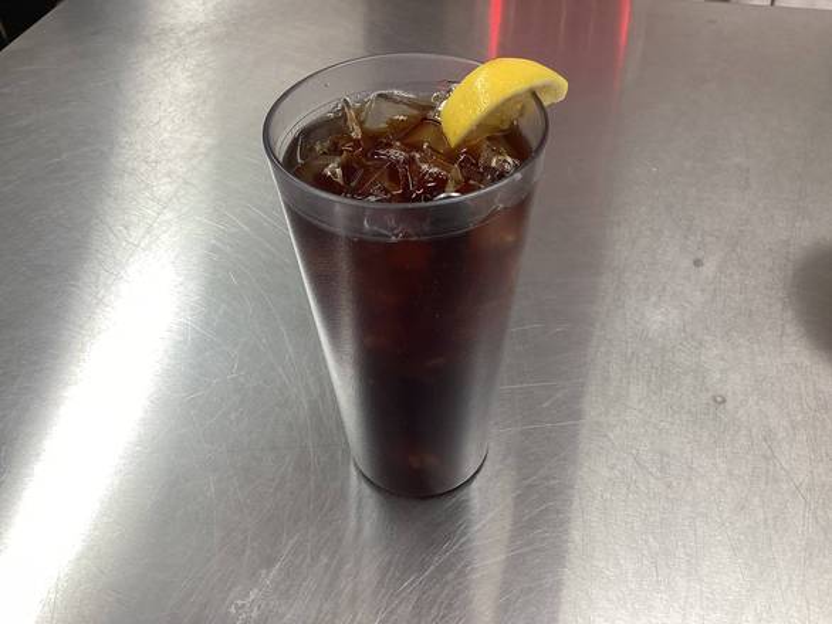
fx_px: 745
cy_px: 312
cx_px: 416
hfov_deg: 58.3
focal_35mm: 31
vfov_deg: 45.5
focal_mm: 3.3
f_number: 2.4
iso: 50
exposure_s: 1/60
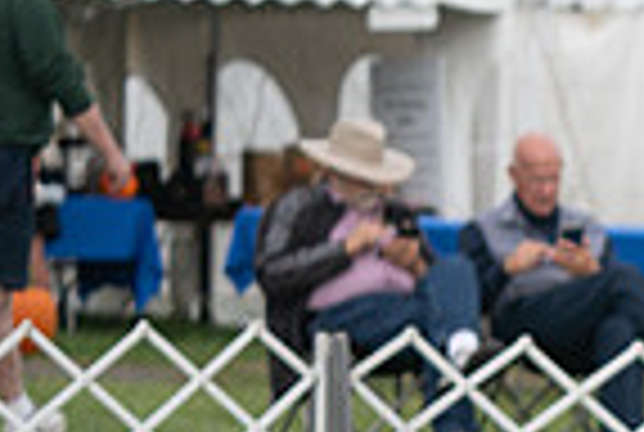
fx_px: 5073
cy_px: 315
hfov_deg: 7.0
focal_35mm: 283
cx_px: 1283
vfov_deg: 4.9
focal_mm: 70
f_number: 2.8
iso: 125
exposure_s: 1/800
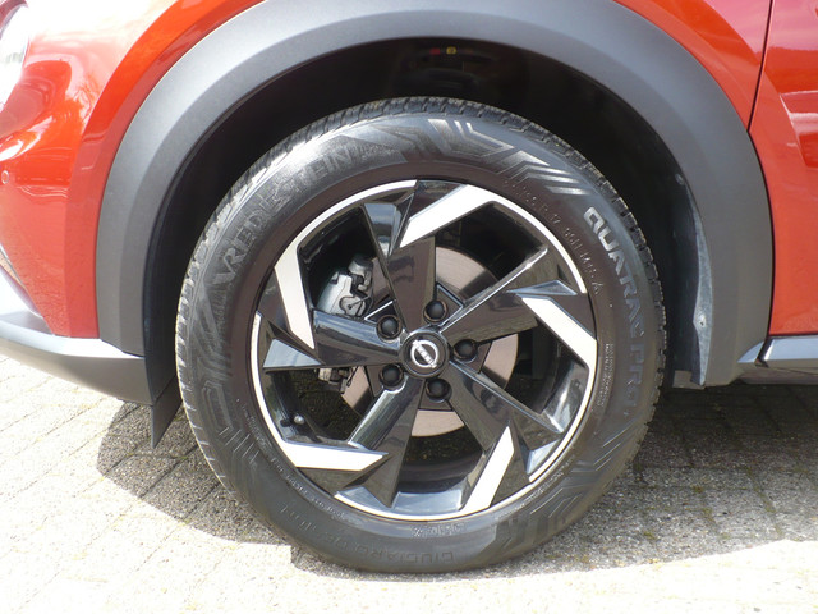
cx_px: 409
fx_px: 969
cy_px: 307
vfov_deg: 35.1
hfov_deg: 45.8
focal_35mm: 41
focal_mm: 6.1
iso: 100
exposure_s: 1/200
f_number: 2.8
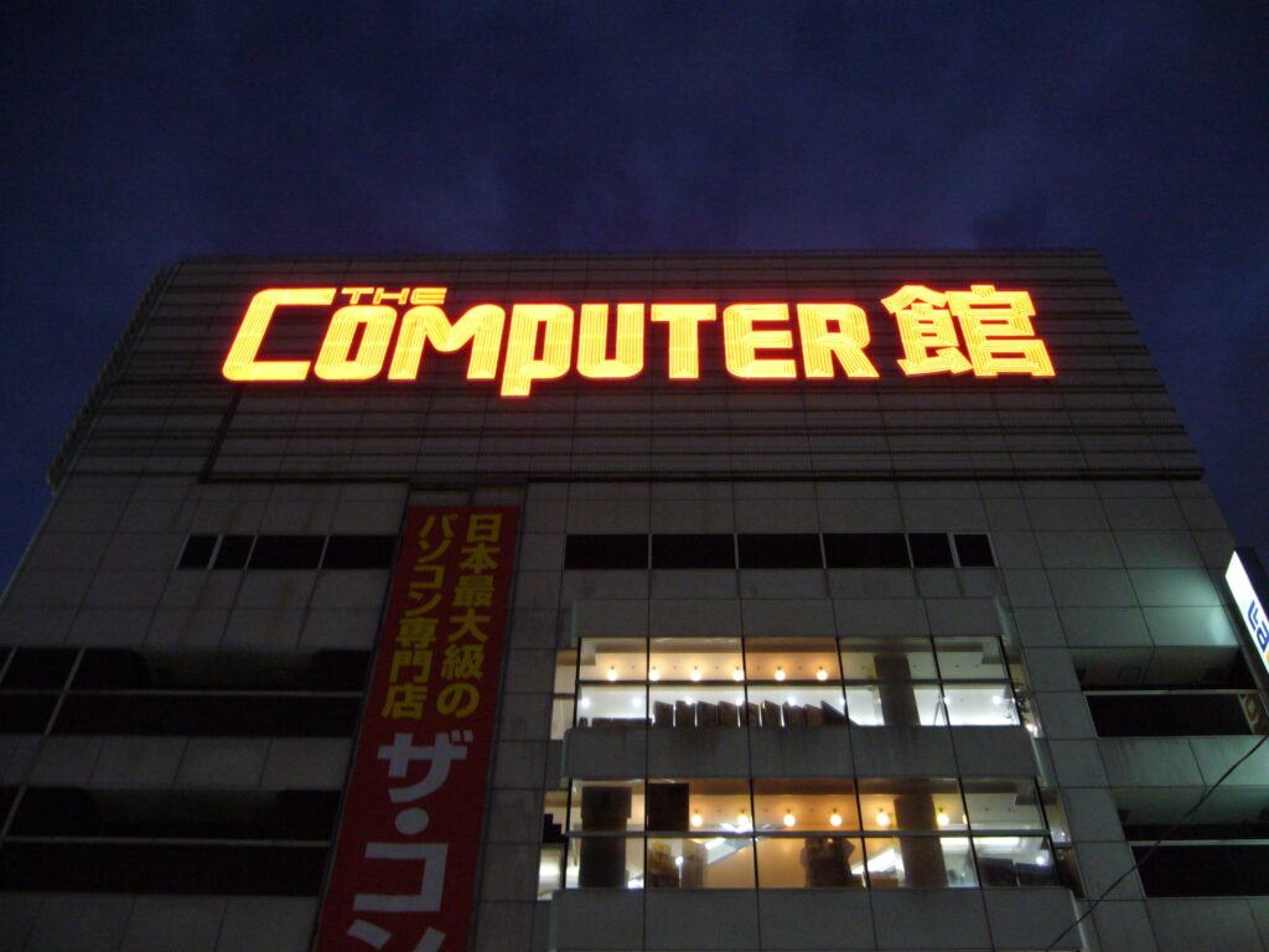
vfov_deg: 40.7
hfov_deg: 52.6
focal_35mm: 35
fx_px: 1283
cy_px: 476
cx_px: 634
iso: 200
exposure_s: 1/8
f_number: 2.8
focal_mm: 5.8
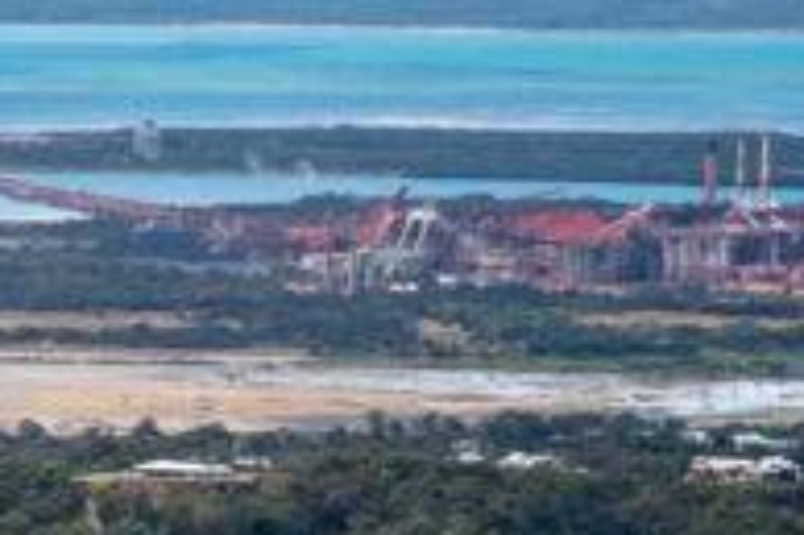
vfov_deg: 3.8
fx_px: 8055
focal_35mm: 361
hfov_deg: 5.6
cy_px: 1076
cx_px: -754
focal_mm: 70
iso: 200
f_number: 8
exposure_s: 1/500
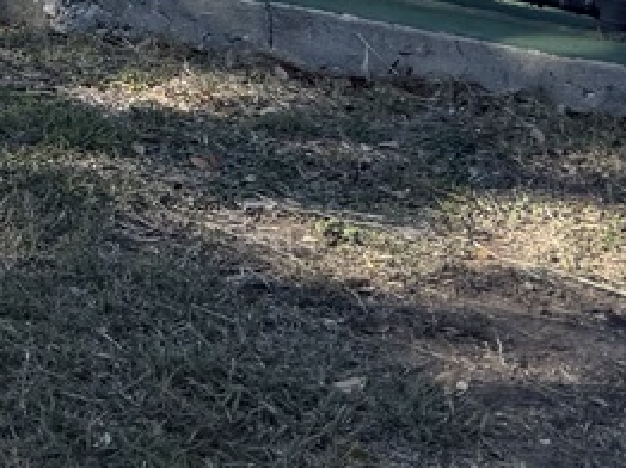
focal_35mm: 132
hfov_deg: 11.5
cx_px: -1020
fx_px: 2385
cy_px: -542
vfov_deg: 10.2
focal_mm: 6.76
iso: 80
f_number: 1.78
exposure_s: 1/2604
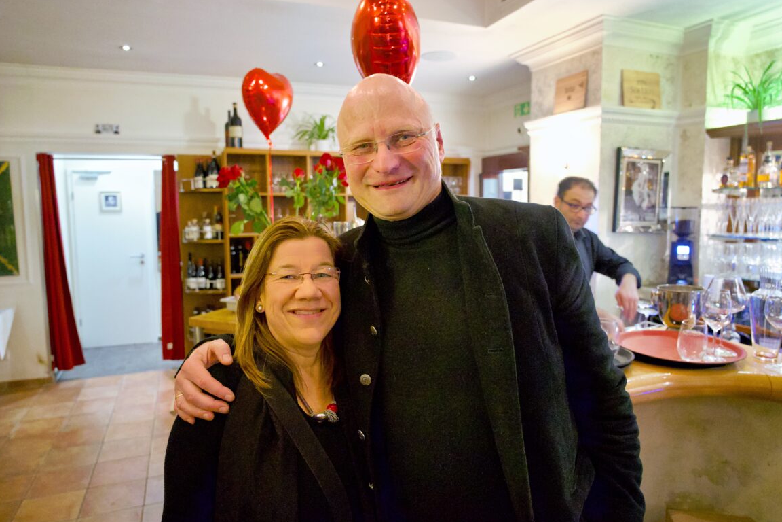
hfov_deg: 71.5
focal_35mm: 25
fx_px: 543
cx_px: 390
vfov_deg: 51.3
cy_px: 258
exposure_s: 1/30
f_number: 4
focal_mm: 24
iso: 10000
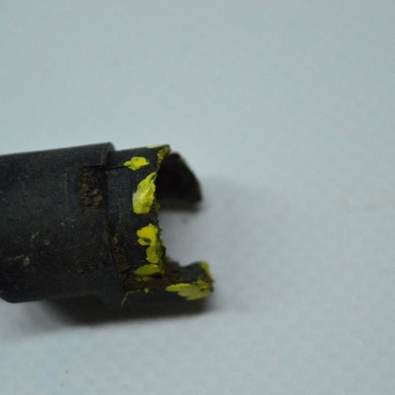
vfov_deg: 16.2
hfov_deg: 16.2
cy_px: 199
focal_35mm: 108
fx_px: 1390
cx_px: 155
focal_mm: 55
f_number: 5.6
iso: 6400
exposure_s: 1/800
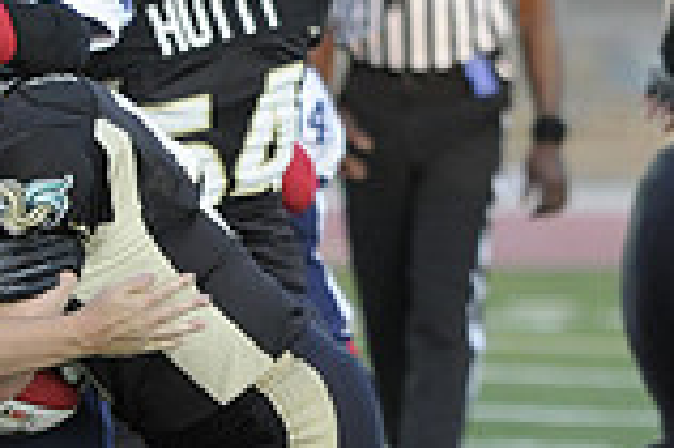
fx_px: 19900
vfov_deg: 1.3
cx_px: 324
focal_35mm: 1064
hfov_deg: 1.9
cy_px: 269
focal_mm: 290
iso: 5000
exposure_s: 1/1000
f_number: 6
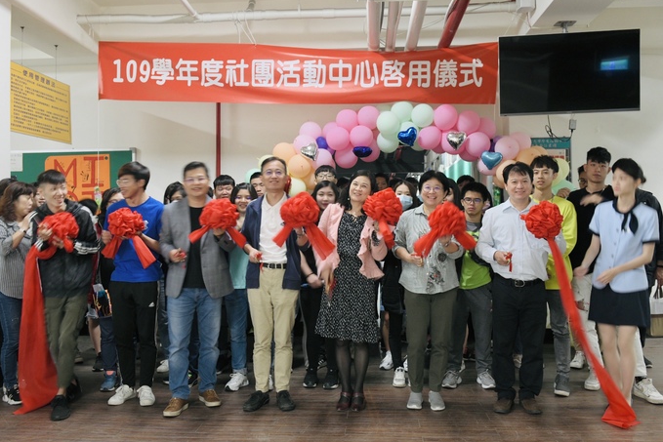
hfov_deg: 57.2
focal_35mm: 33
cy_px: 216
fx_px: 608
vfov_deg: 40.0
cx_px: 326
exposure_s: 1/10
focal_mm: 32
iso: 1600
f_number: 5.6
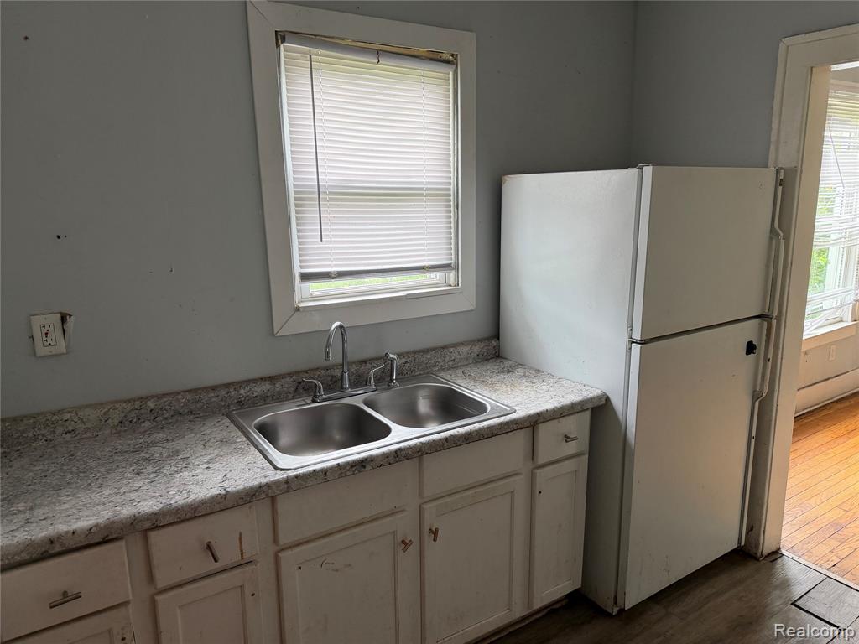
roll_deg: +1.8
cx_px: 430
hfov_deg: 71.6
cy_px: 322
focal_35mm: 24
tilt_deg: -13.4
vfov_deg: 56.8
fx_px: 596
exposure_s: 1/61
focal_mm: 6.76
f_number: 1.78
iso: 200
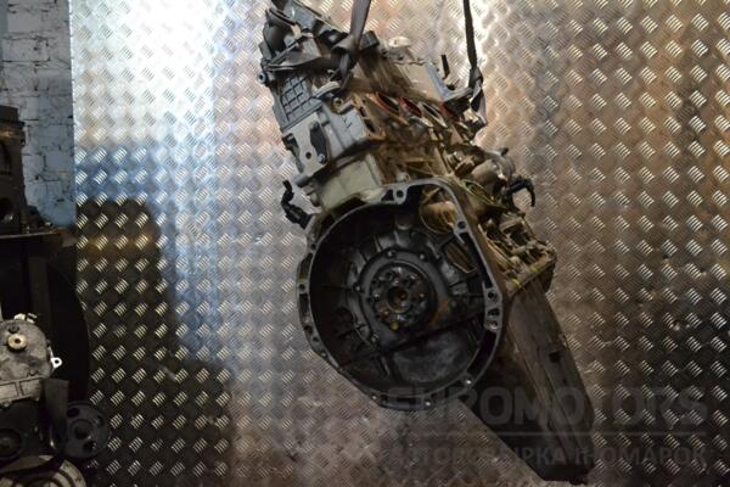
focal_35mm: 30
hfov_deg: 61.9
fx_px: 608
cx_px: 365
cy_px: 244
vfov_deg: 43.6
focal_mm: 20
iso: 3200
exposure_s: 1/160
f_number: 6.3
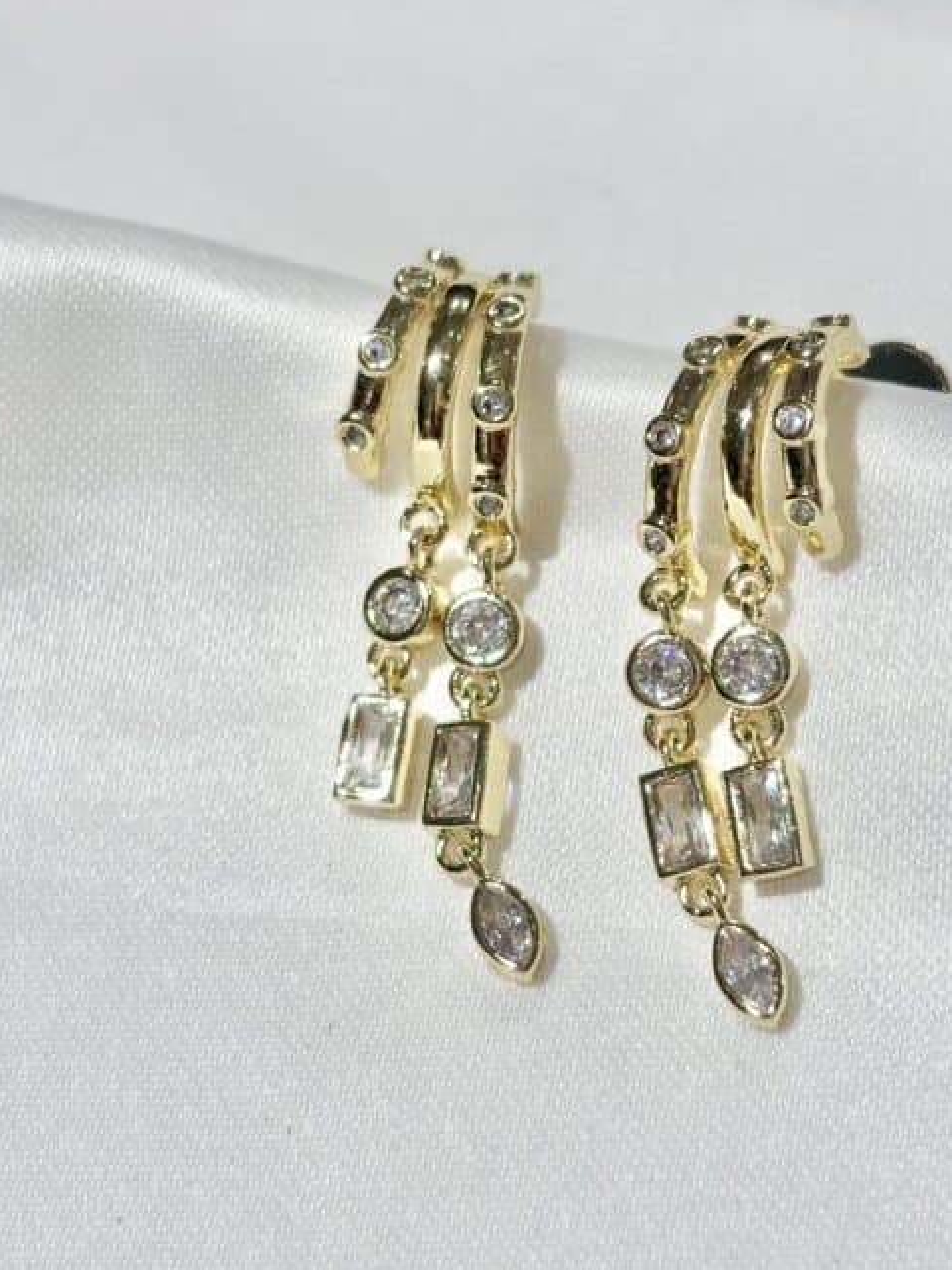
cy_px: 722
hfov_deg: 17.7
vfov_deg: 23.5
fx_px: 3046
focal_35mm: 83
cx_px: 580
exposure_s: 1/320
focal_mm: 5.96
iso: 32
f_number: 1.6
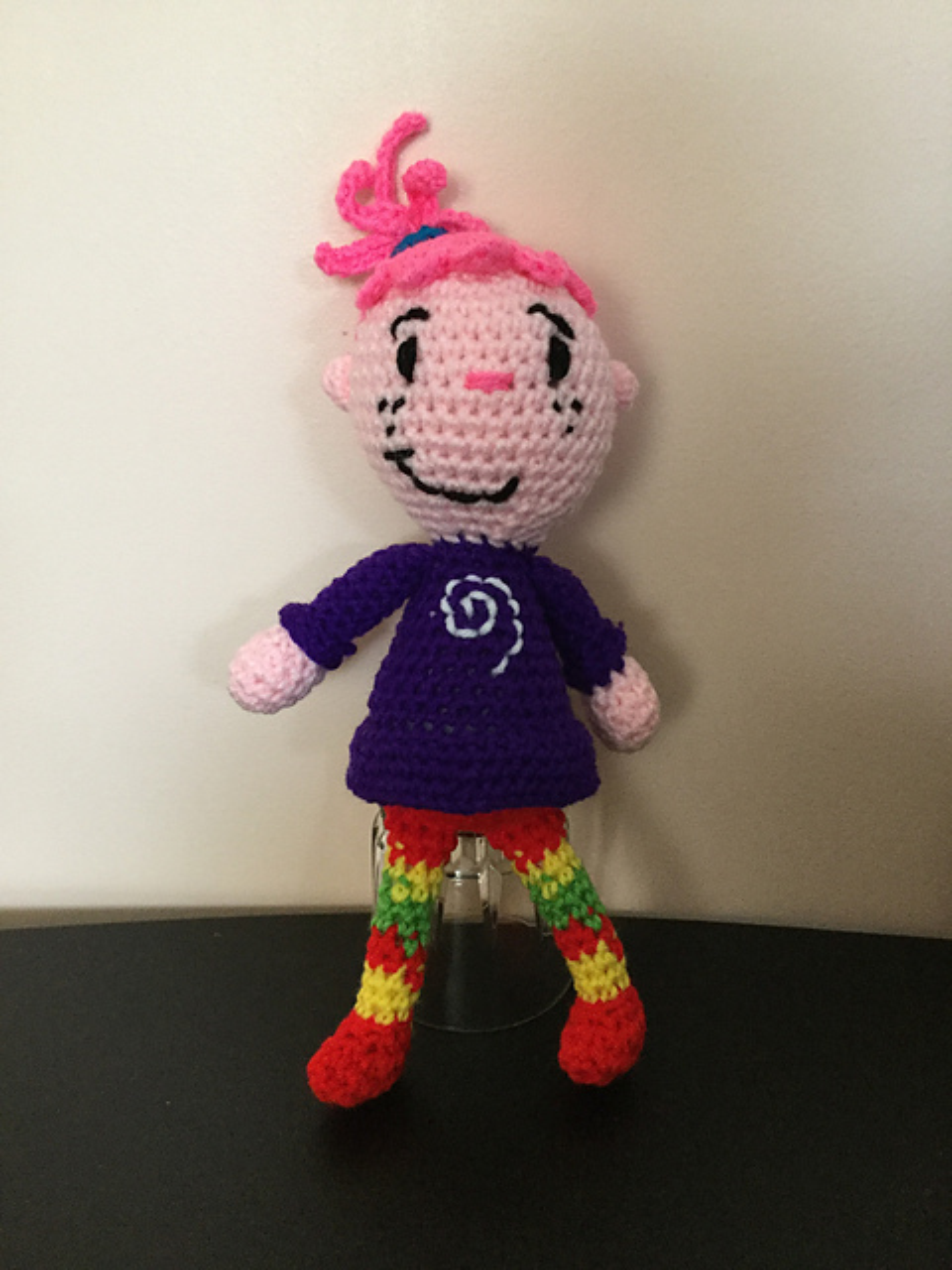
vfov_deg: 58.4
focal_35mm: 31
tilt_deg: -22.2
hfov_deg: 45.4
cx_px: 476
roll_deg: +1.2
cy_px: 635
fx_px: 1137
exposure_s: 1/17
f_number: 2.4
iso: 200
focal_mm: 3.3
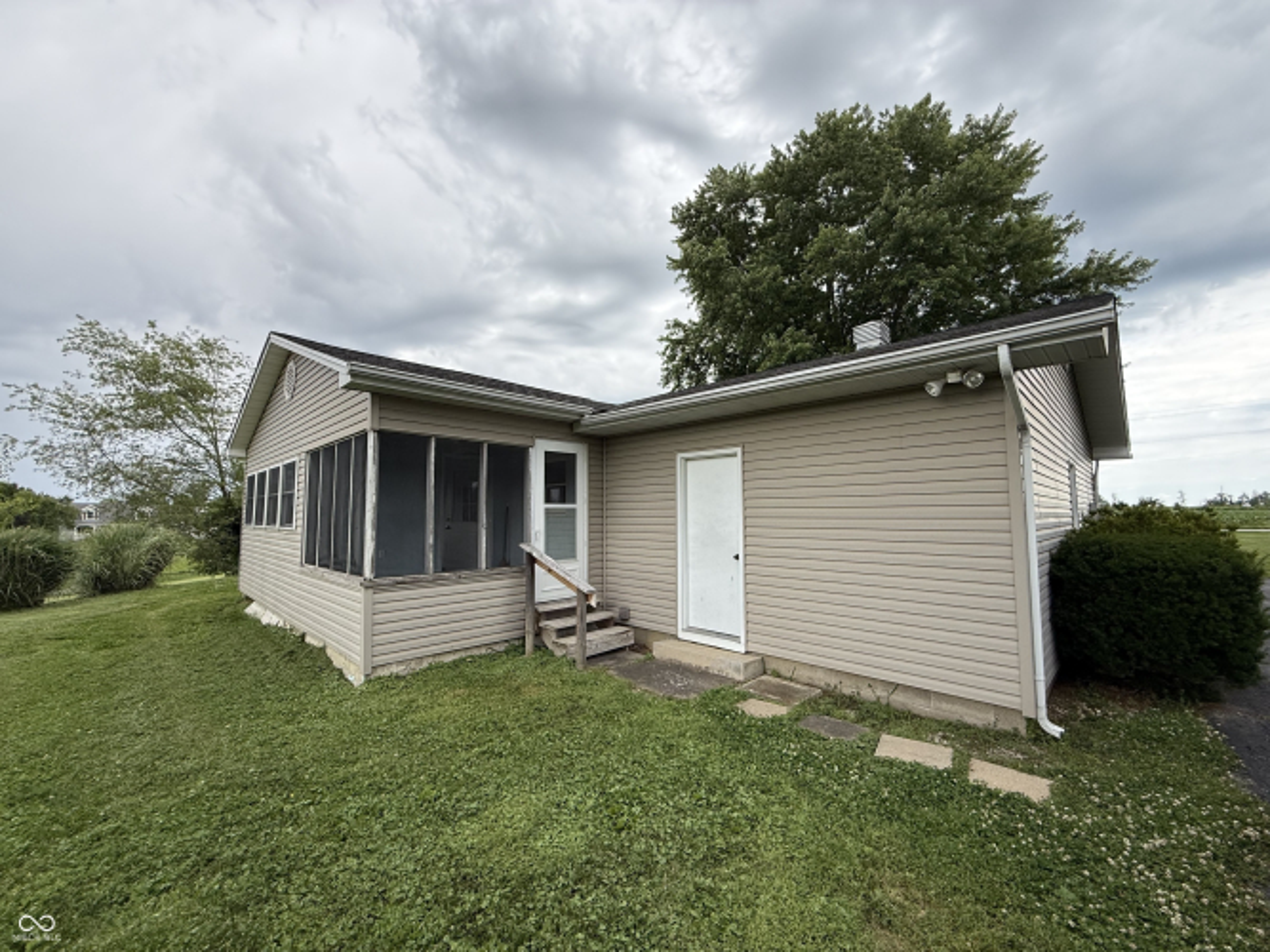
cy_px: 476
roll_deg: -0.1
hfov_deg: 102.1
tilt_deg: +5.1
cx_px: 635
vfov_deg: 85.7
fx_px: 514
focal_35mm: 14
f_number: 2.2
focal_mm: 2.22
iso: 64
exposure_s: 1/658
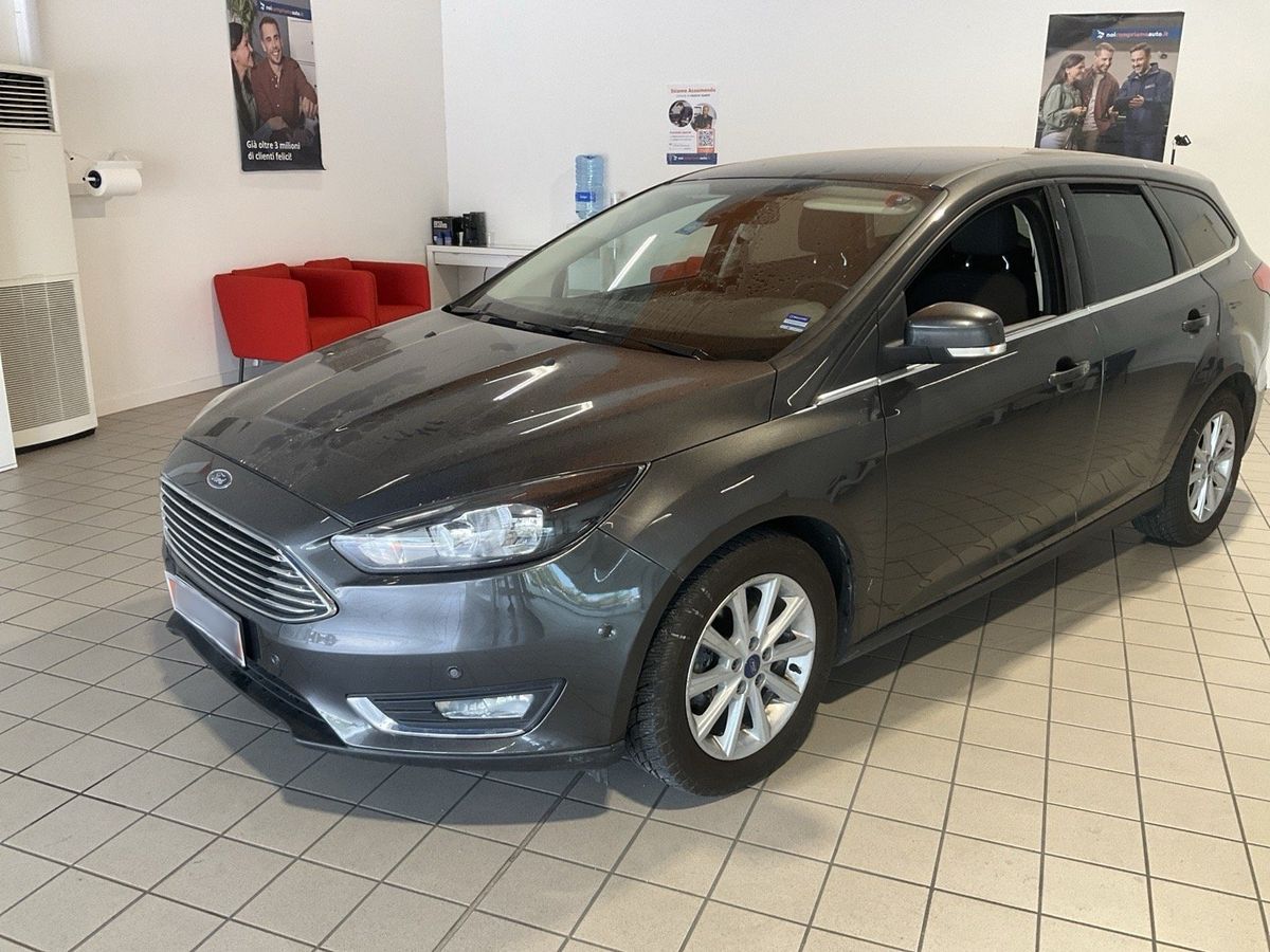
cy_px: 476
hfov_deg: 61.7
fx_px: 1064
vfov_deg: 48.2
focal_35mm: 29
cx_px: 635
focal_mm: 3
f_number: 1.8
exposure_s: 1/94
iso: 64
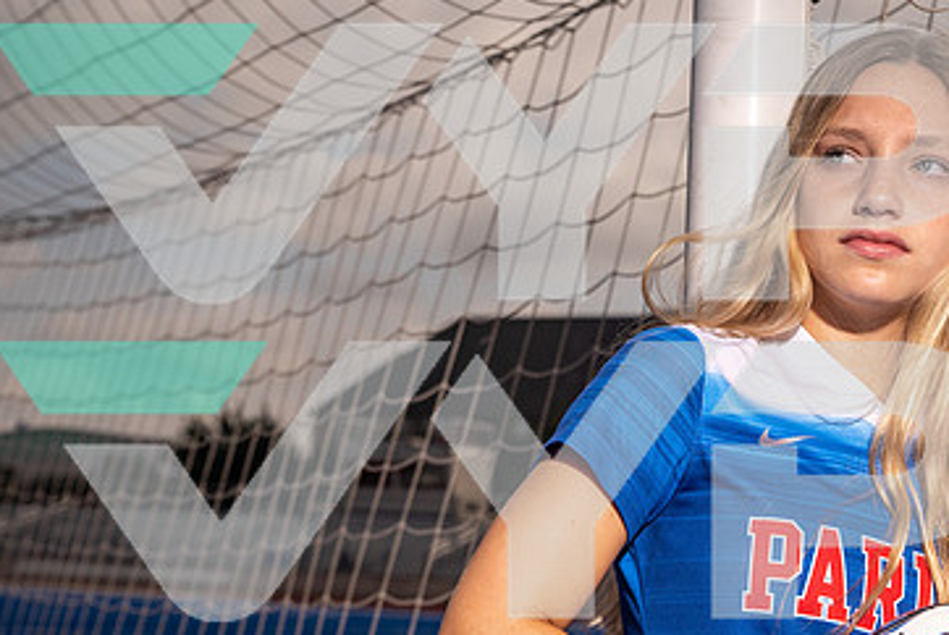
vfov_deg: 15.5
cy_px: 481
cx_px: 661
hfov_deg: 23.0
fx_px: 2322
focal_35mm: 88
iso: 100
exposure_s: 1/250
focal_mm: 55
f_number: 5.6
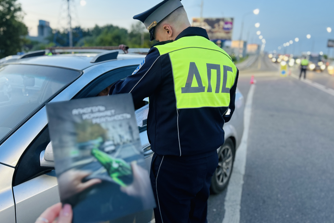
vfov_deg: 46.4
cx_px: 164
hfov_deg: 65.5
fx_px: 260
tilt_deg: -9.8
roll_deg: -3.4
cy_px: 105
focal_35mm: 28
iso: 160
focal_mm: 5.7
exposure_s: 1/58
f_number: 1.5
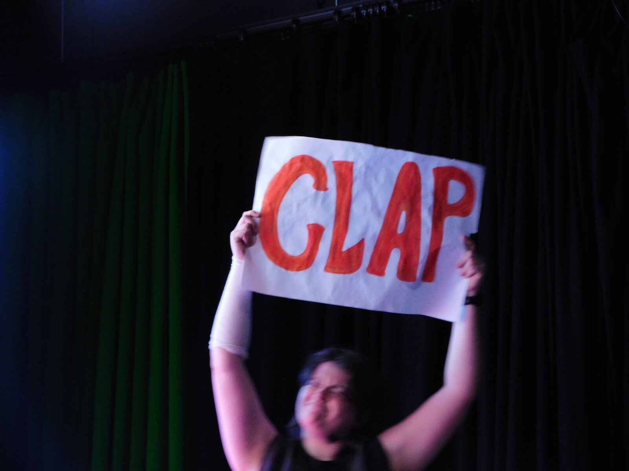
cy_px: 236
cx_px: 314
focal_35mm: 91
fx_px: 1654
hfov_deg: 21.5
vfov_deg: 16.2
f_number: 4.5
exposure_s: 1/25
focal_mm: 16.1
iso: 800
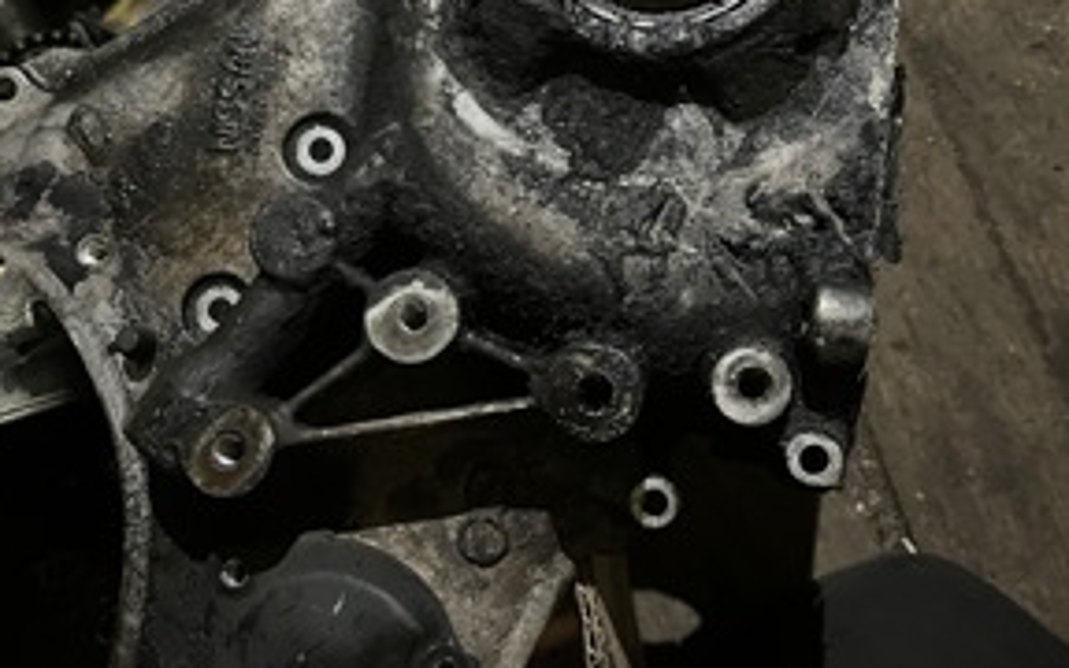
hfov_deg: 43.5
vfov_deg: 27.8
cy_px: 219
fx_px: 1340
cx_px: 531
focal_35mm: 46
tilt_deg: -78.2
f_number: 1.6
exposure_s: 1/17
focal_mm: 5.1
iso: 1250
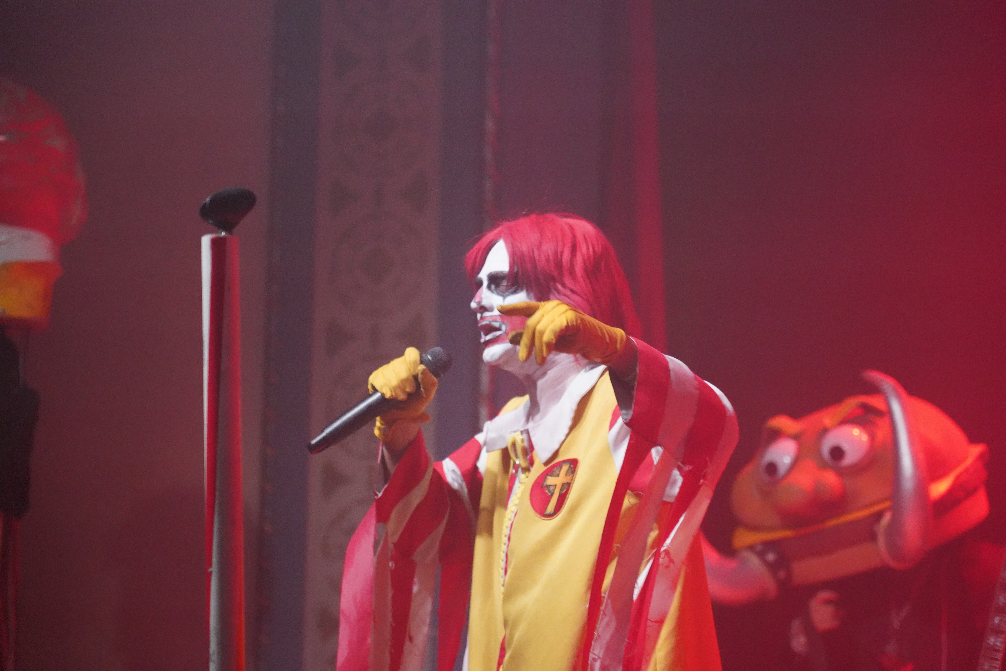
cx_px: 503
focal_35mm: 105
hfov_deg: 19.5
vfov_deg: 13.0
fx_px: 2934
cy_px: 336
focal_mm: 105
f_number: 4
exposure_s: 1/160
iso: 12800
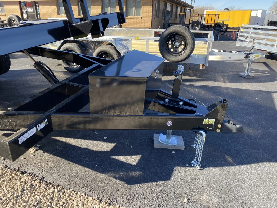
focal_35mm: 26
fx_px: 208
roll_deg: -1.5
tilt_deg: -21.5
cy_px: 104
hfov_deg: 67.3
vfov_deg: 53.1
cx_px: 138
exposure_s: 1/447
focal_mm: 4.25
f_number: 1.8
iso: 32
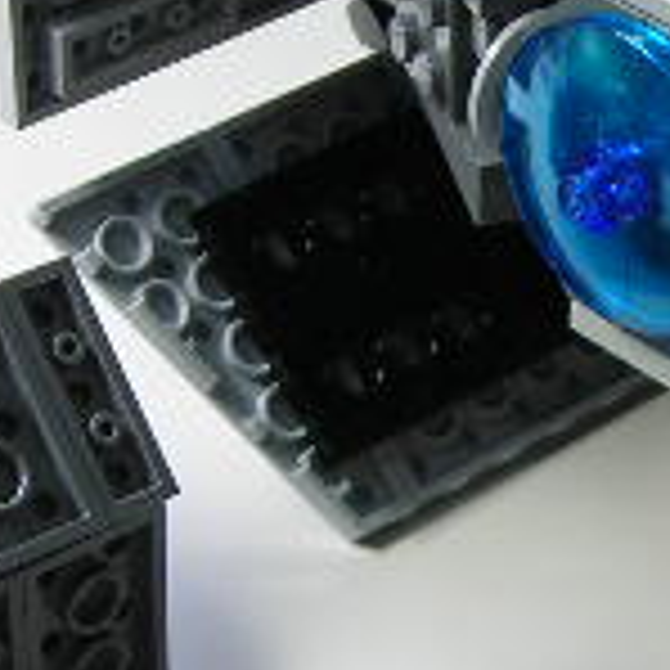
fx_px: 3153
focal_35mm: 144
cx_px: 648
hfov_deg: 12.0
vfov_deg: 12.1
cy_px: 472
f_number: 3.2
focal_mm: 6.3
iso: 50
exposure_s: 1/15
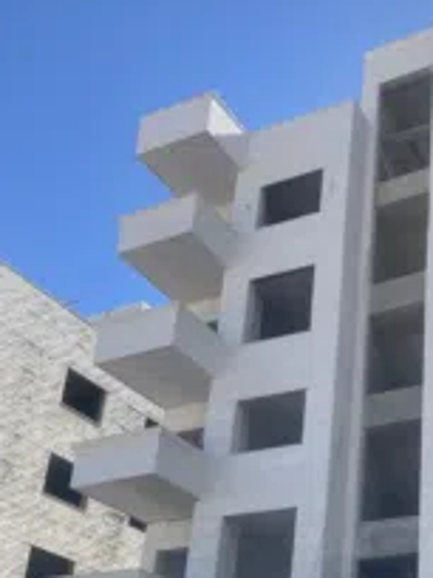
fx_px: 851
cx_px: 413
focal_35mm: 51
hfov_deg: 27.2
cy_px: 493
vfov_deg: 35.8
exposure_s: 1/2625
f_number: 1.8
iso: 32
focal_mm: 4.25
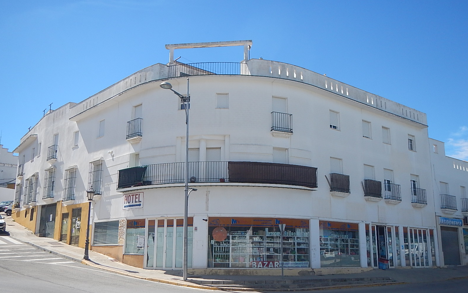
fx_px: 408
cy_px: 162
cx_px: 233
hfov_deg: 59.6
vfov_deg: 39.4
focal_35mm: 32
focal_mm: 5.5
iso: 125
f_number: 3.9
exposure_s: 1/800
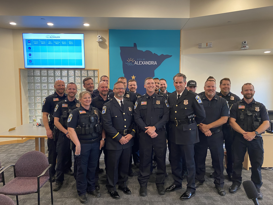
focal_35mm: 26
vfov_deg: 53.1
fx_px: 205
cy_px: 102
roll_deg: +0.0
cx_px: 136
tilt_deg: -4.6
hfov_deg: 67.3
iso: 320
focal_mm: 4.25
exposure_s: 1/60
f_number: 1.8
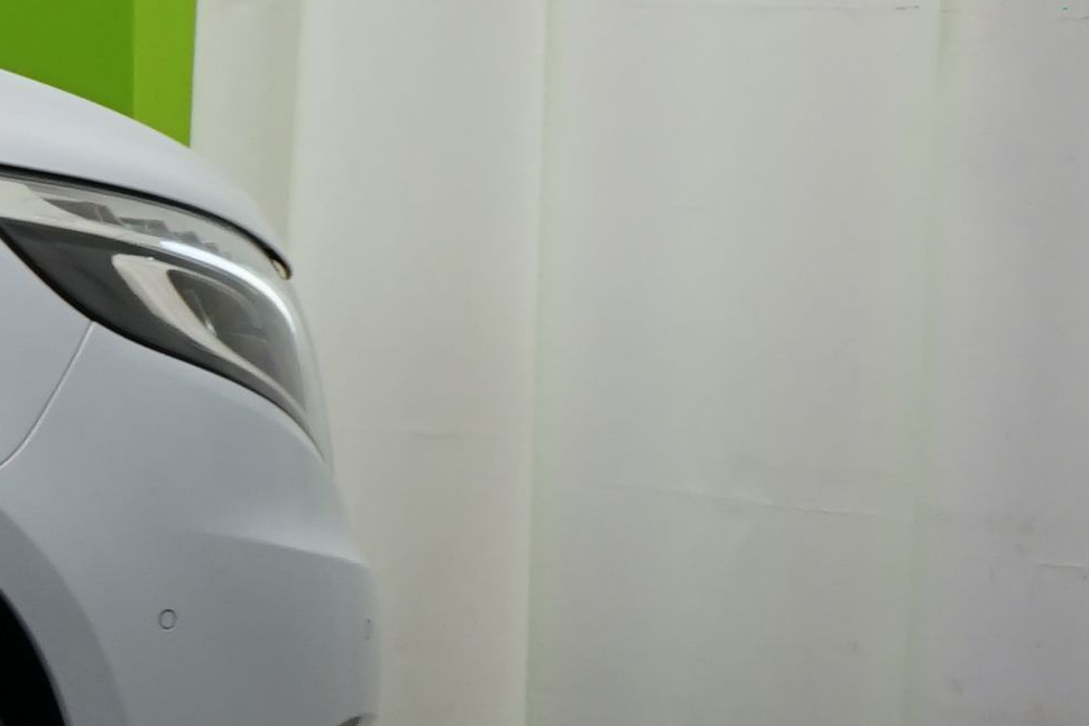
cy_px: 218
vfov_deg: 7.9
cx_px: -2237
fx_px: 5232
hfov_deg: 9.3
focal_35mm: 173
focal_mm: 28
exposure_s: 1/50
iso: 400
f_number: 5.6
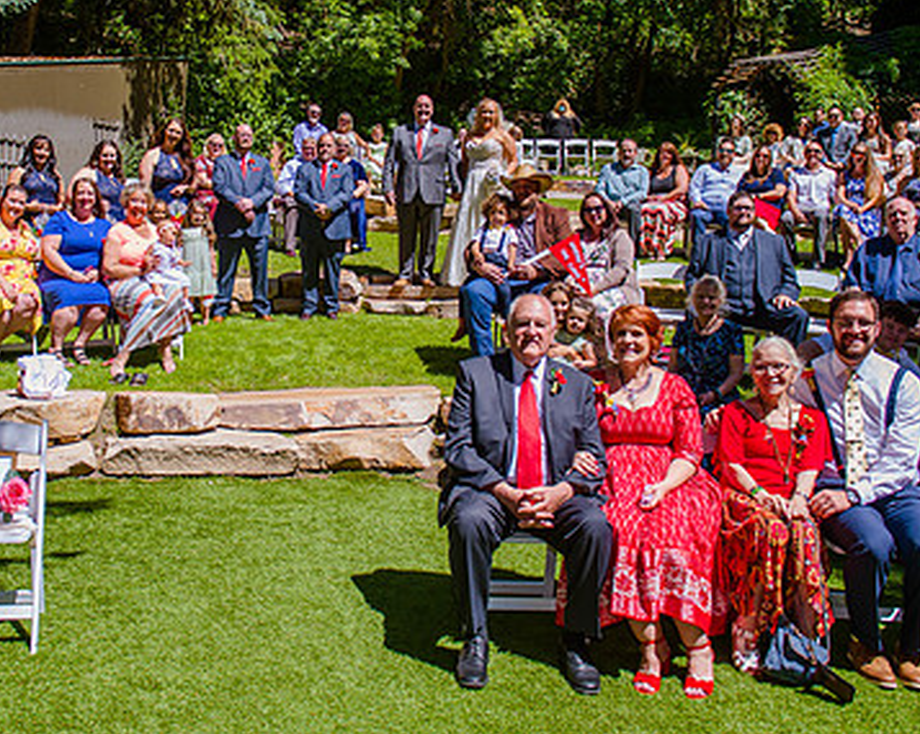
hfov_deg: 45.3
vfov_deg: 36.8
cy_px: 231
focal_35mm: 40
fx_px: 1088
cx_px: 320
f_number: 3.5
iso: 160
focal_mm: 24
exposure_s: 1/1000
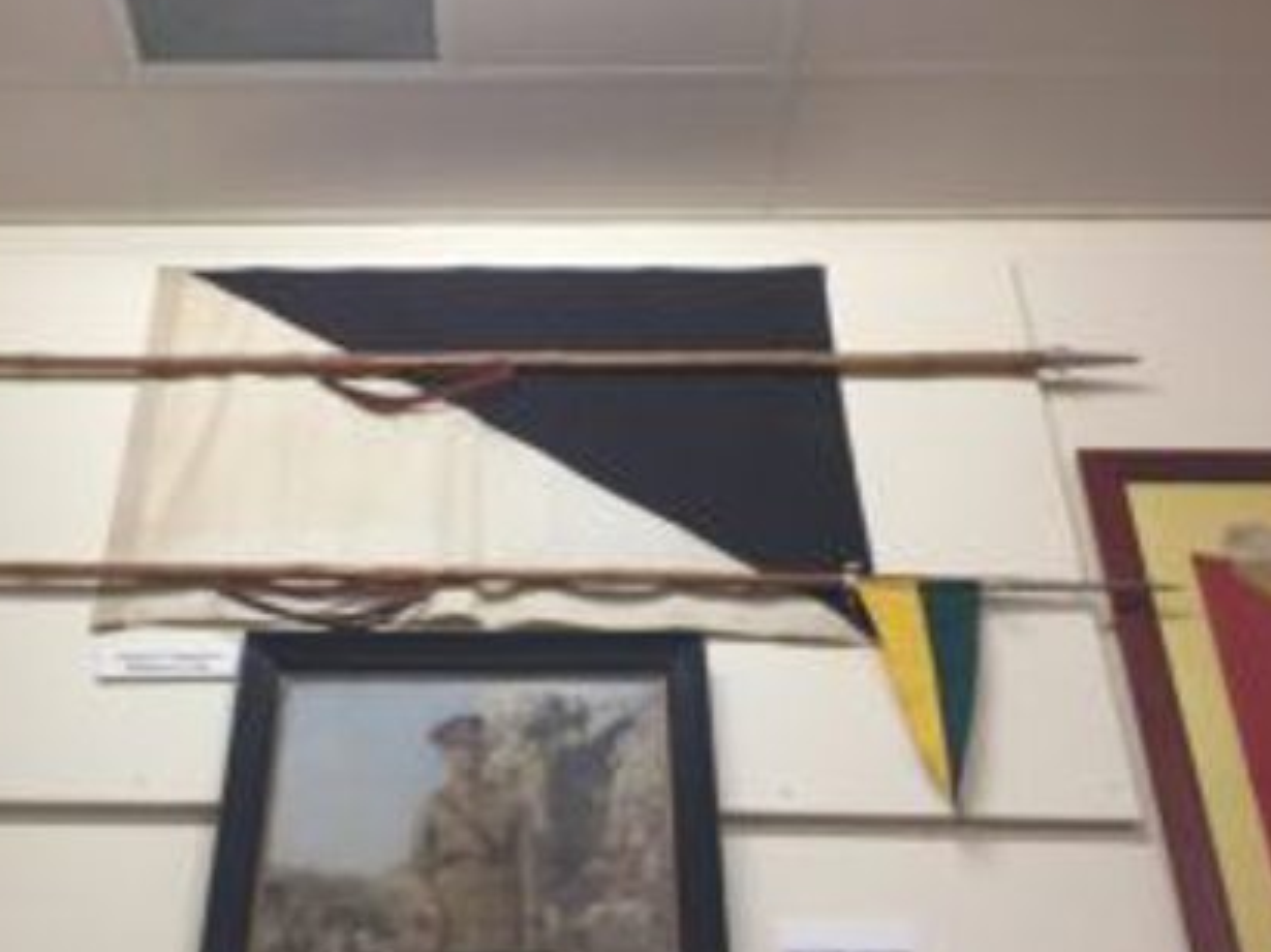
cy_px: 541
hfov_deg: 47.5
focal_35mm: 39
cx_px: 479
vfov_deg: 36.7
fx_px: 1431
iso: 64
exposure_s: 1/33
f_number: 2.2
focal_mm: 4.15
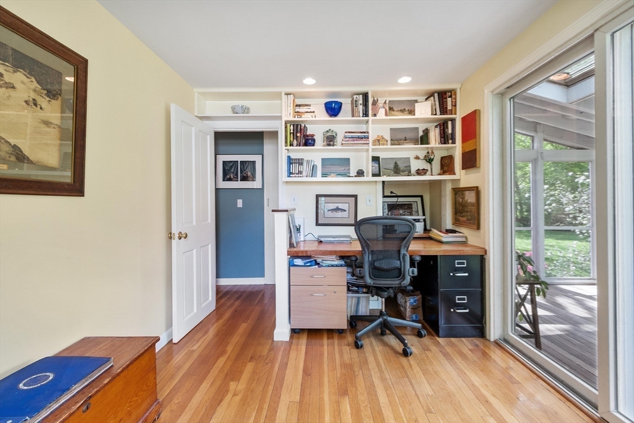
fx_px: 264
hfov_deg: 100.4
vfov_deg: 77.3
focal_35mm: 15
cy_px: 212
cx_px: 317
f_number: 6.3
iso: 400
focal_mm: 10
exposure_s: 1/3
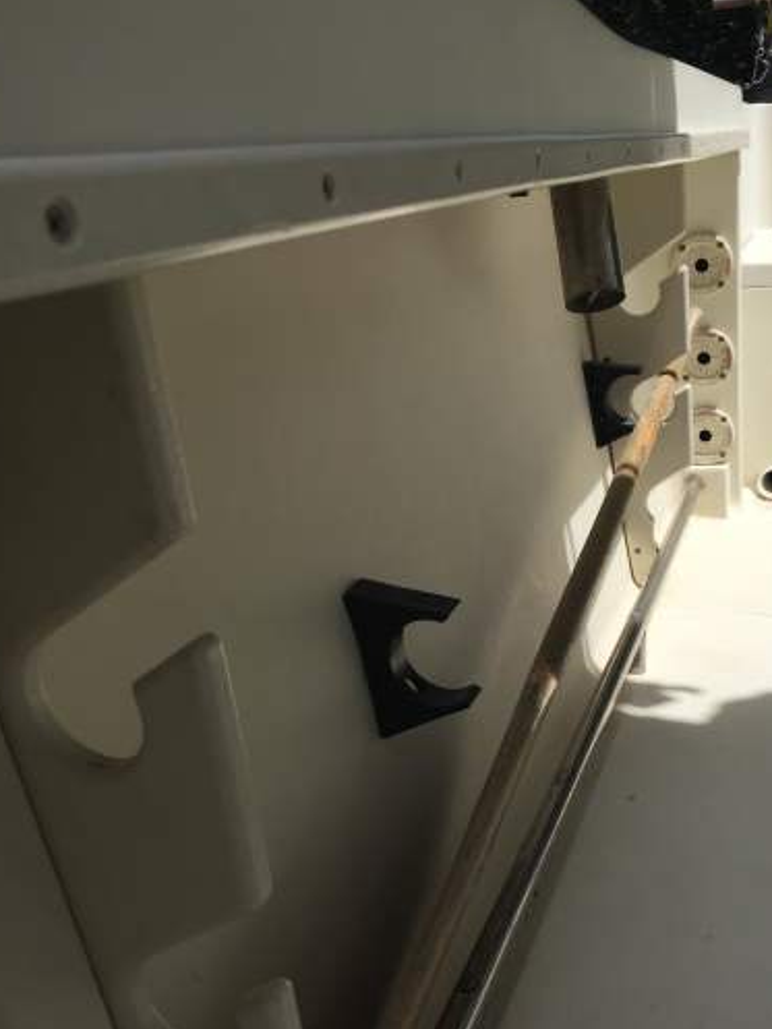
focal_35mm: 35
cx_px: 437
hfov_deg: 40.6
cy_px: 565
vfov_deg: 52.5
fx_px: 1040
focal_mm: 4.15
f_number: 2.2
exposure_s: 1/2639
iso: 32
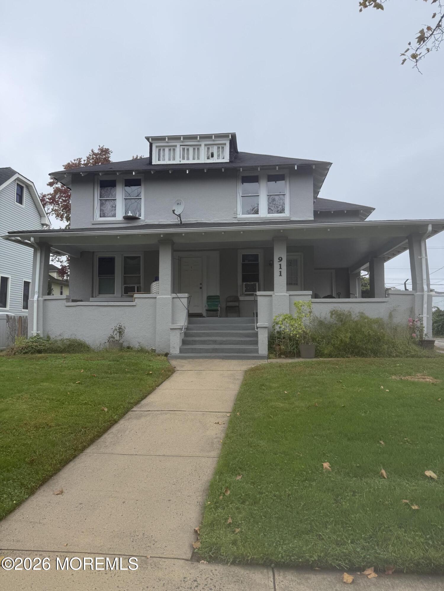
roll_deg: +0.7
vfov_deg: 71.6
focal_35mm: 24
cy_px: 296
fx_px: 410
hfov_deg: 56.8
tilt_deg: +5.1
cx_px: 222
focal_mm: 6.76
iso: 80
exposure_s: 1/1812
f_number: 1.78
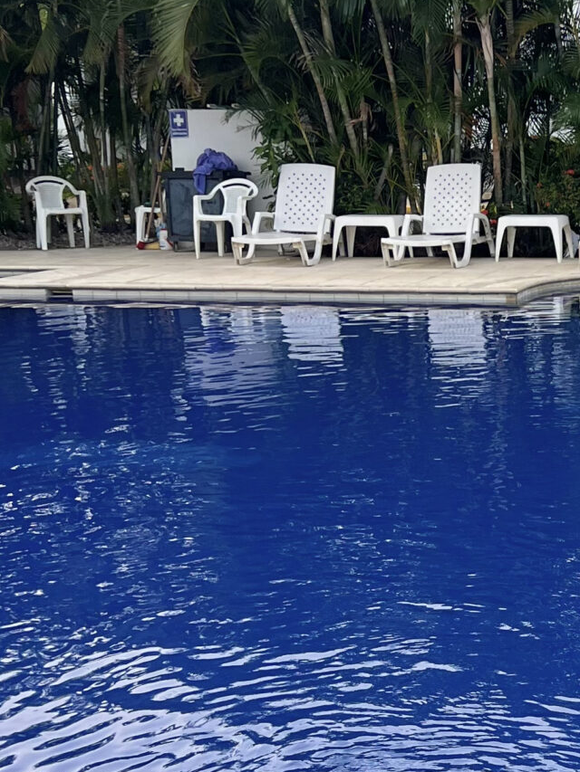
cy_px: 518
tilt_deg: -12.5
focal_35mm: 78
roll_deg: +1.1
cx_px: 631
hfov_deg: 18.2
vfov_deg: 24.9
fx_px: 1742
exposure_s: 1/572
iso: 50
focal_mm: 5.7
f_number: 1.5
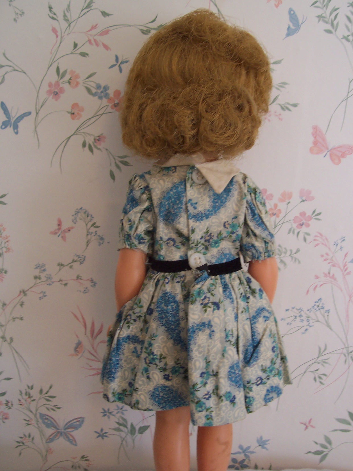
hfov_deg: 38.7
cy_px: 236
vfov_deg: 50.1
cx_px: 176
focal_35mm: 37
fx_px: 503
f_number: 2.8
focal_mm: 5.6
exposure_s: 1/45
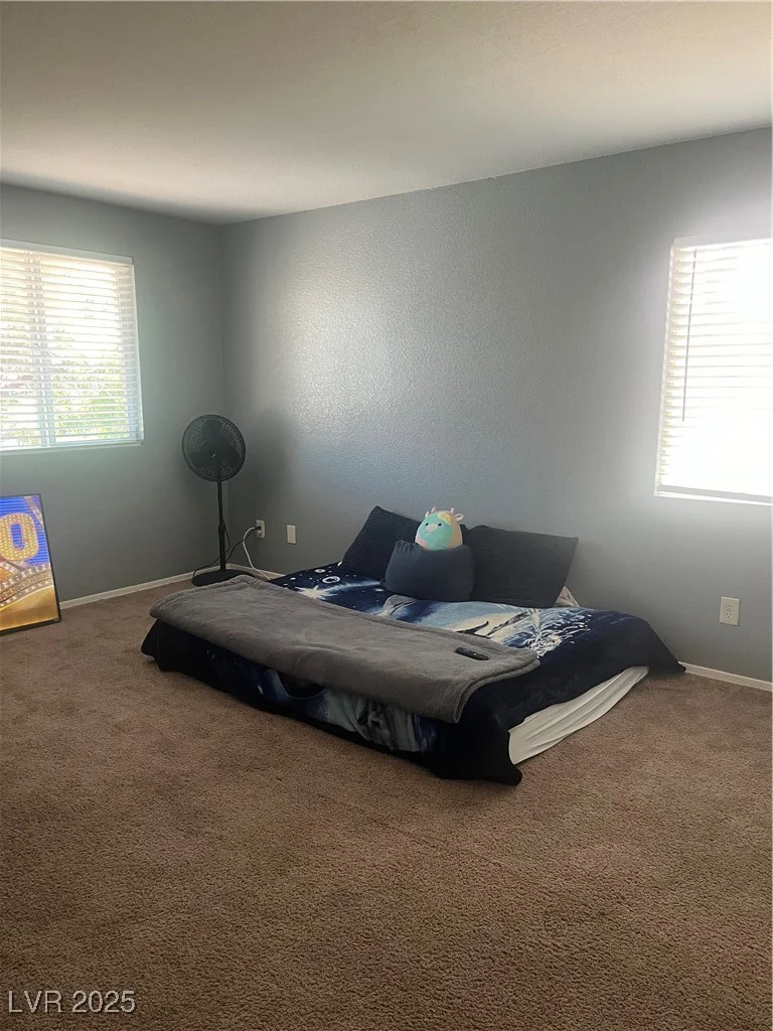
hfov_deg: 53.1
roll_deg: -0.3
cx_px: 386
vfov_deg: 67.3
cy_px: 516
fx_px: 774
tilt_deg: -8.5
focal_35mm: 26
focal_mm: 5.1
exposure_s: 1/95
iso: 125
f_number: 1.6
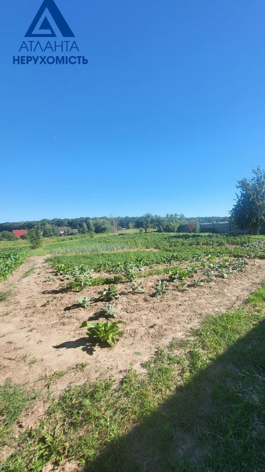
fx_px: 187
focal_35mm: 15
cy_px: 224
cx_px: 185
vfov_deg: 102.9
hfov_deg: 67.7
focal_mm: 1.74
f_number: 2.2
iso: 32
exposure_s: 1/668
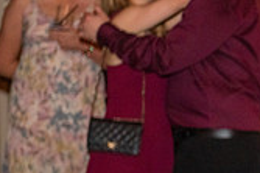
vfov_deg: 5.6
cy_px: 152
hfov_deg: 8.3
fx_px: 1753
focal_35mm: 243
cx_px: 409
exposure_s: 1/125
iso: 1250
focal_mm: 70
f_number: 2.8
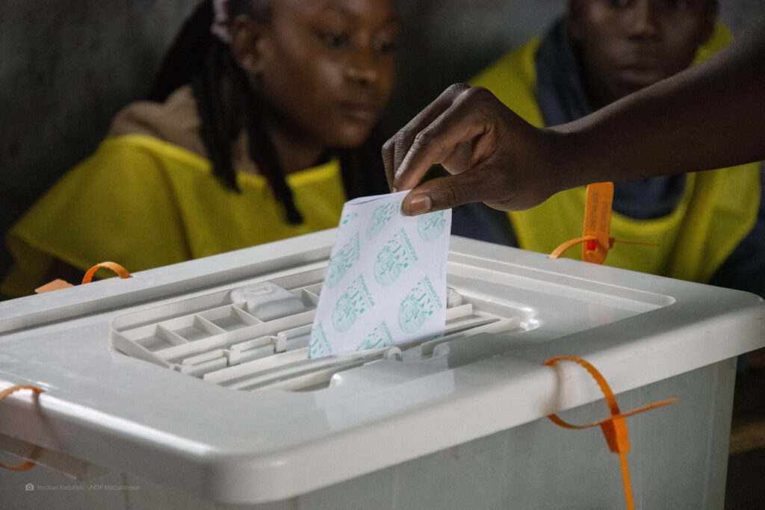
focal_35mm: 120
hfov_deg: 17.1
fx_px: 2550
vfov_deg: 11.4
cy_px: 255
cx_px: 382
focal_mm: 80
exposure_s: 1/250
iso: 4000
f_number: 4
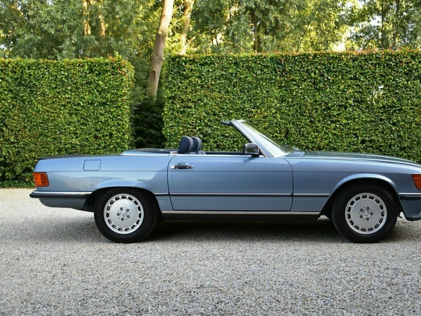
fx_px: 487
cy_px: 157
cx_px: 242
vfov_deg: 36.0
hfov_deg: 46.6
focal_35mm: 40
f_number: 3.8
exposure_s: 1/125
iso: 400
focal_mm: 24
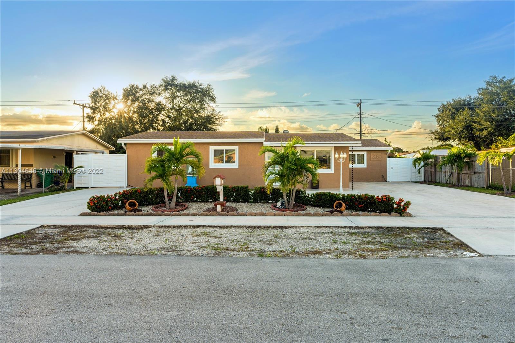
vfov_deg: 57.2
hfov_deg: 78.6
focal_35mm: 22
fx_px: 315
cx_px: 258
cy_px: 172
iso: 100
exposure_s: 1/25
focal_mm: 22
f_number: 11
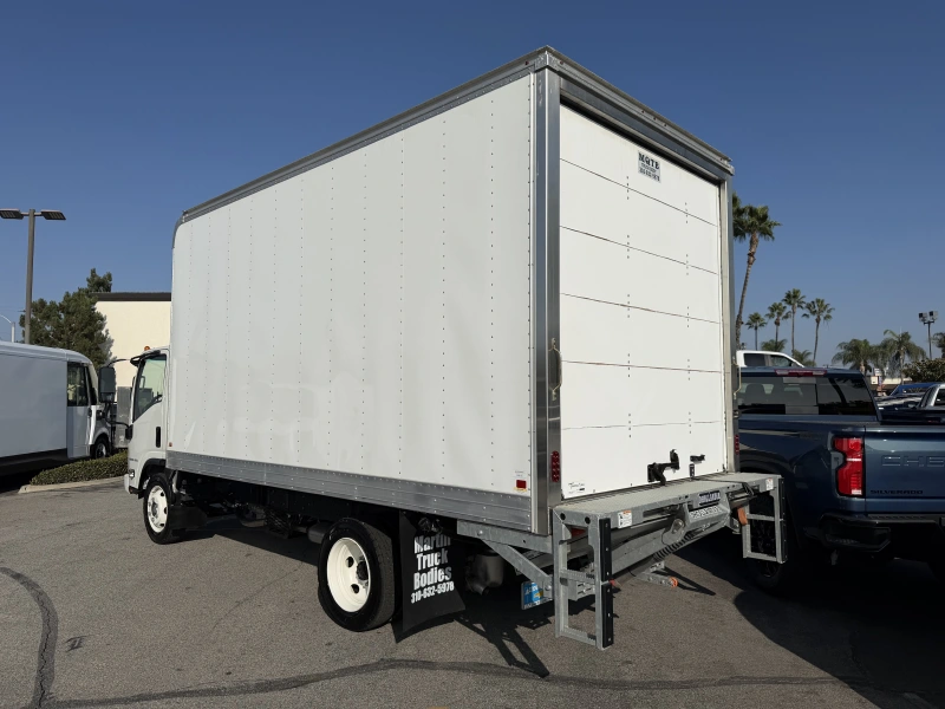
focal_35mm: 24
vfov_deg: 56.8
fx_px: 655
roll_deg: +1.4
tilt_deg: +5.1
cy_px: 354
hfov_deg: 71.6
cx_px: 472
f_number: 1.78
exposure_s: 1/14286
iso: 80
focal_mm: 6.76
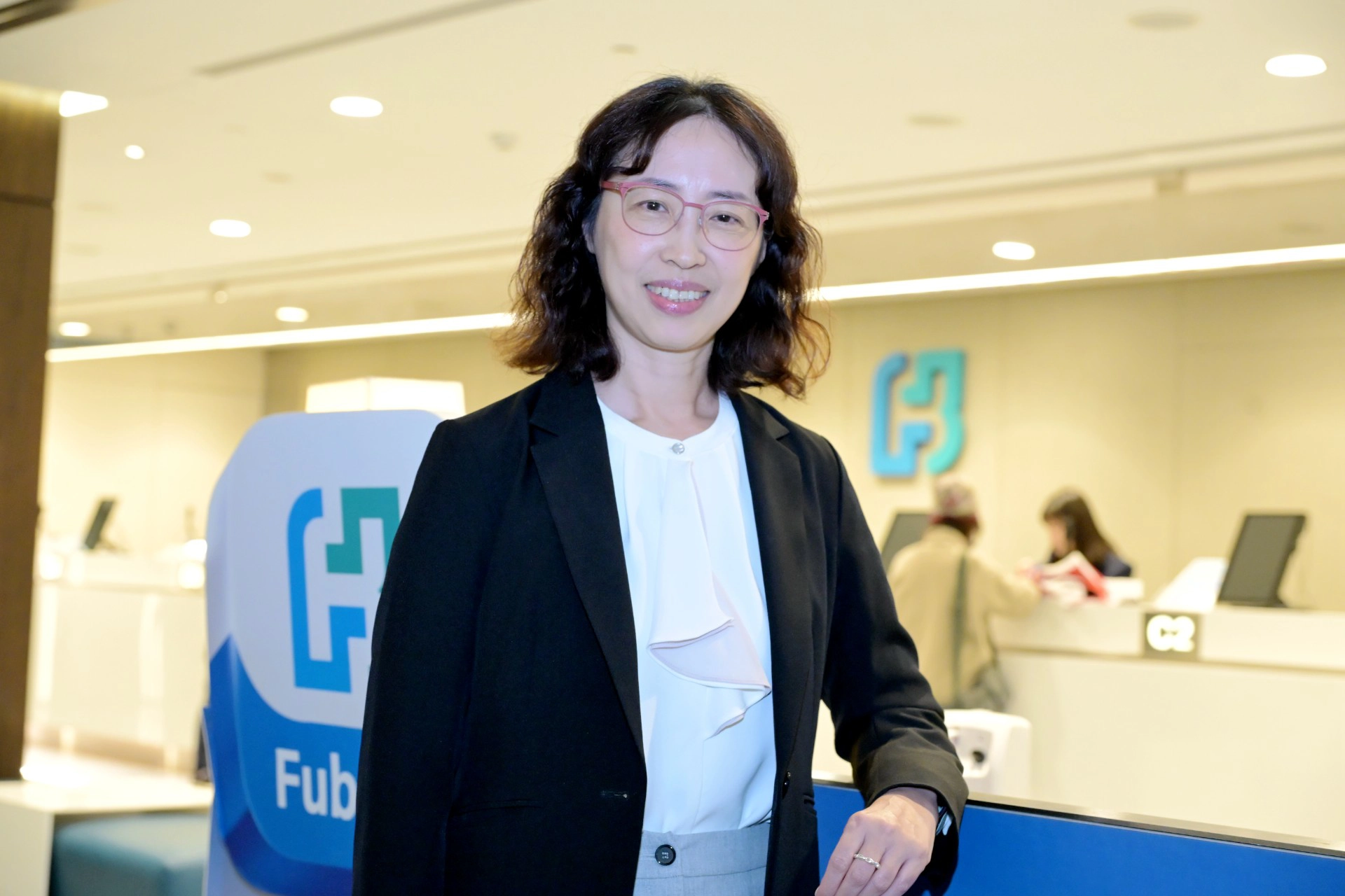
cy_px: 448
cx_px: 672
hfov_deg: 35.6
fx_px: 2092
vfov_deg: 24.2
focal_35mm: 56
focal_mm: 56
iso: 6400
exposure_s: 1/200
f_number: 4.5
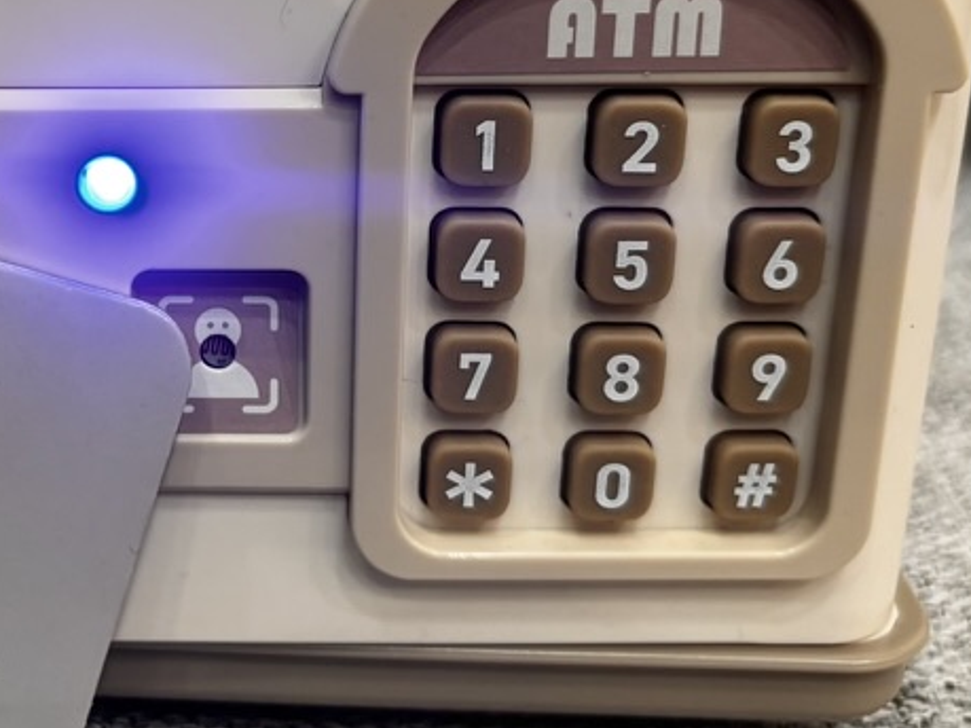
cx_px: 157
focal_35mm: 58
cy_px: 159
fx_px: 1627
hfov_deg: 32.1
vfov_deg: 24.9
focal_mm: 5.96
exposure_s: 1/60
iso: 100
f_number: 1.6
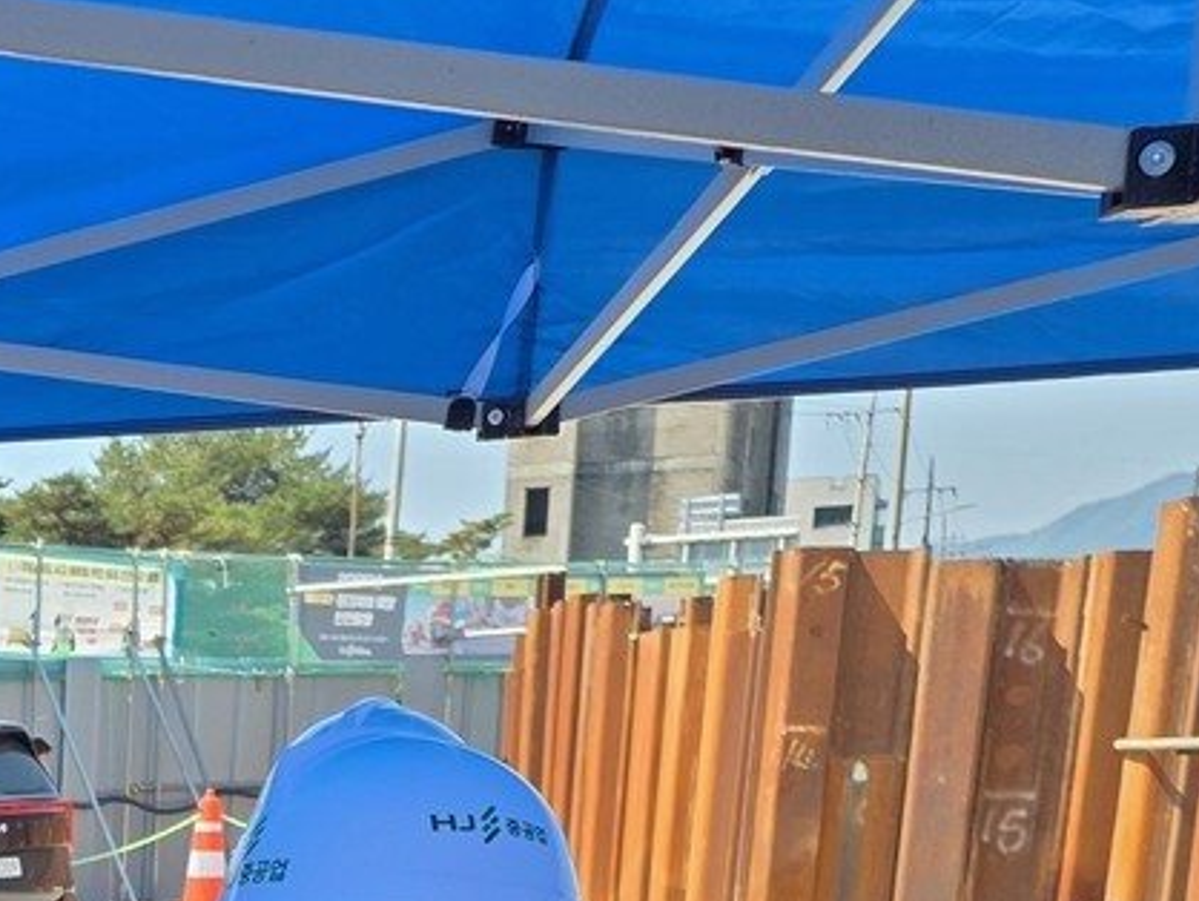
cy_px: 1455
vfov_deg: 16.9
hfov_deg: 22.1
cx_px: -450
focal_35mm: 77
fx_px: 2669
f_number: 1.7
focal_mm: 6.25
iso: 80
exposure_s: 1/2866
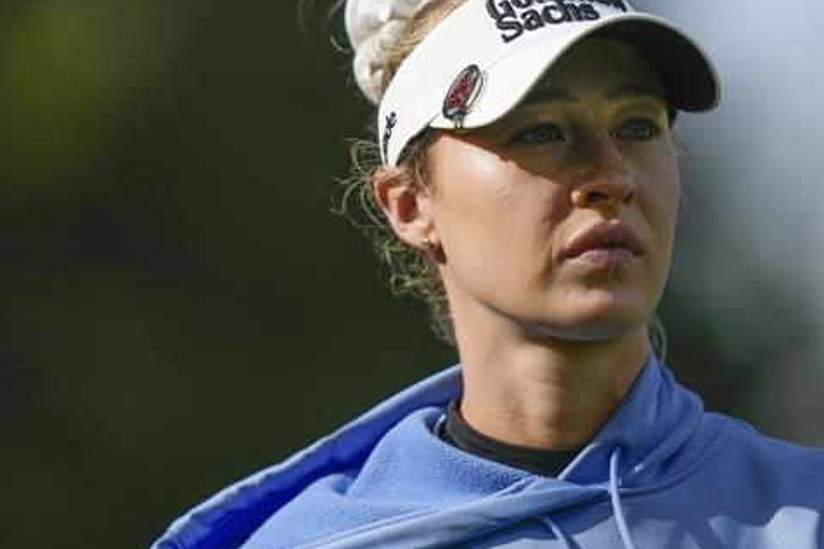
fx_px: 12492
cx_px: 450
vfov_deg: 2.5
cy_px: 226
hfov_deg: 3.8
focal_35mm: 546
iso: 320
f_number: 2.8
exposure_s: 1/6000
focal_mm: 400
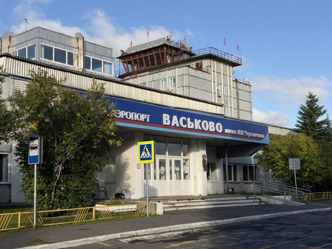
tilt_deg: +7.3
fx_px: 460
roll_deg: +2.0
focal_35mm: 48
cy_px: 124
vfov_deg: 30.3
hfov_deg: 39.7
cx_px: 166
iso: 64
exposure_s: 1/3704
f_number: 1.78
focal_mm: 6.76
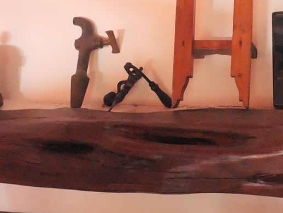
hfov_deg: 28.8
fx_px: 532
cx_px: 245
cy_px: 49
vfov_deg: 22.4
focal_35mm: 65
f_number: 10
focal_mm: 13
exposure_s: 1/6
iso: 12800
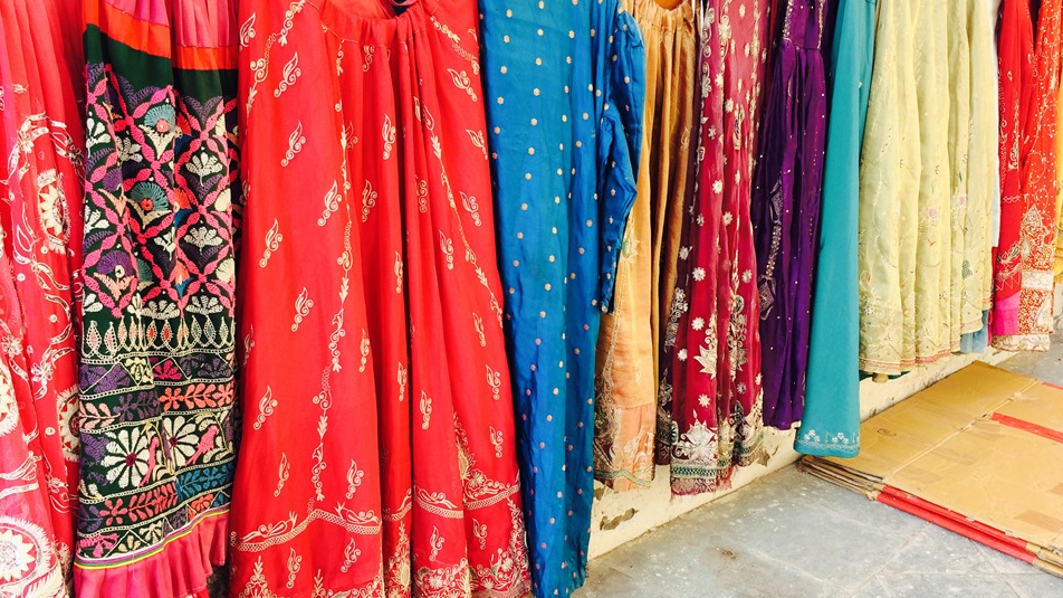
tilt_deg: -19.7
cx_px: 514
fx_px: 958
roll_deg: +0.5
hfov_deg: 58.0
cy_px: 304
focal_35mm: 34
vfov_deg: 34.6
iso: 32
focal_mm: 4.15
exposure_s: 1/287
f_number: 2.2
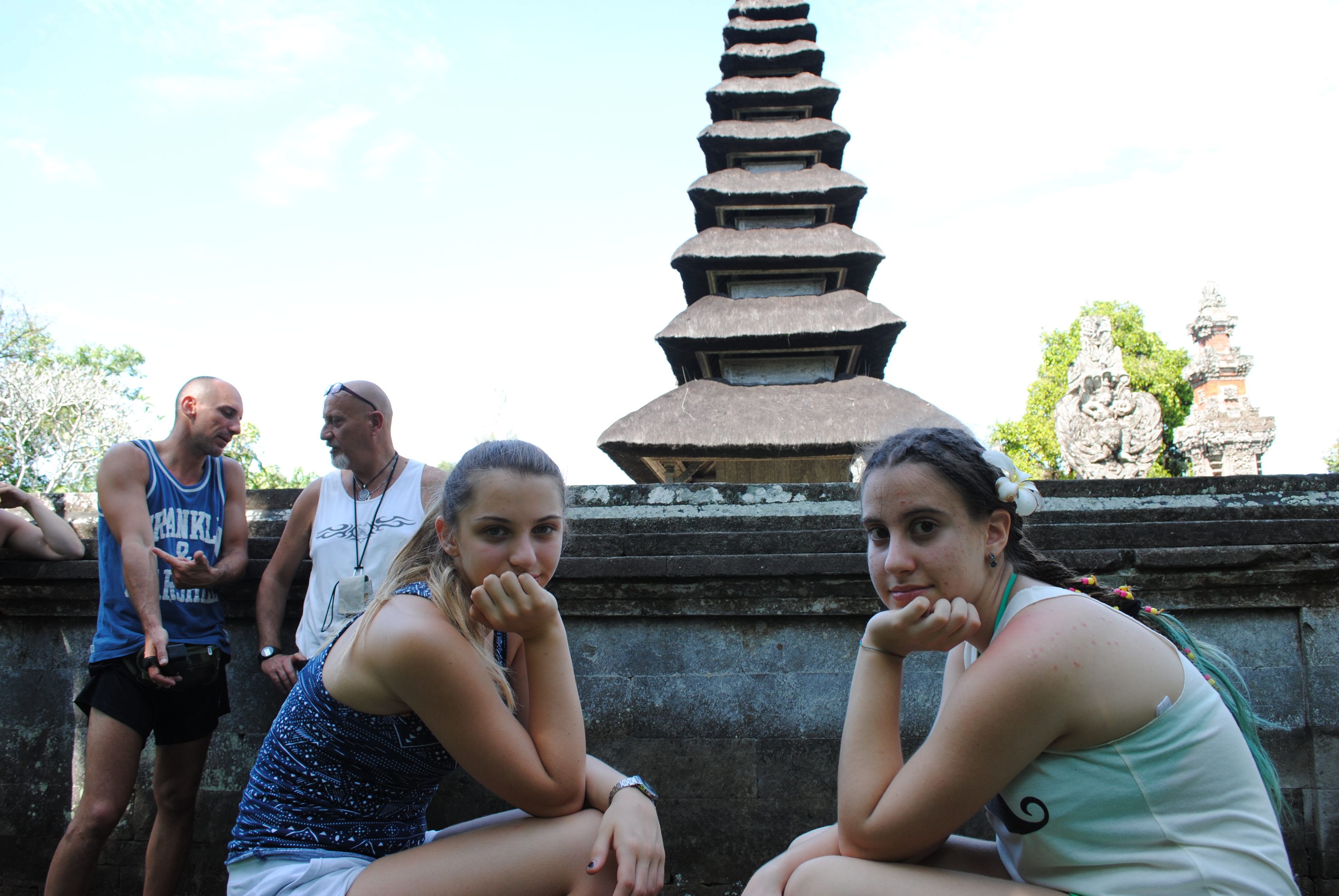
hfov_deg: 67.3
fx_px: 1005
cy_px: 448
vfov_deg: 48.0
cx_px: 670
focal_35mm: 27
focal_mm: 18
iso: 100
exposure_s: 1/80
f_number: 6.3
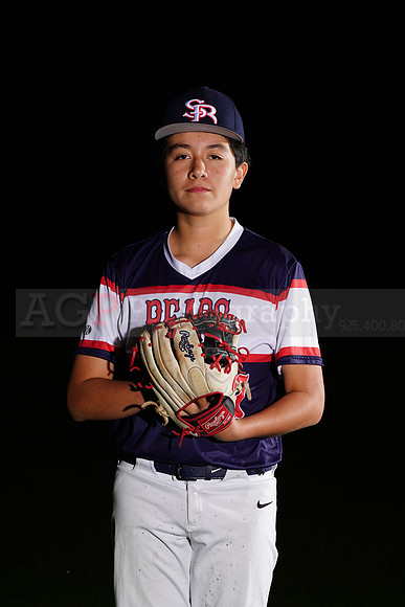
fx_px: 2850
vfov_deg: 12.2
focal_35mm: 169
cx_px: 202
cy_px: 304
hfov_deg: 8.1
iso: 400
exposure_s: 1/125
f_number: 9
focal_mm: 169
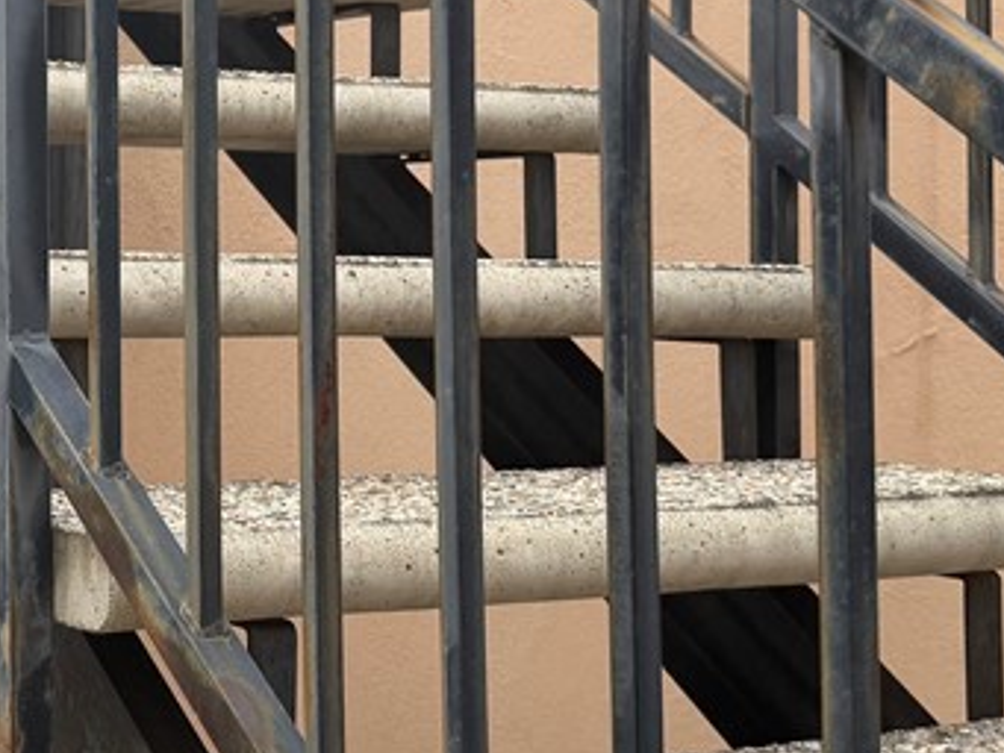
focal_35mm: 72
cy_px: 247
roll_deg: -0.7
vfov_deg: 20.4
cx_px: -9
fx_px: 2089
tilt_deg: +1.4
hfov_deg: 25.6
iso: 100
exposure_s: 1/229
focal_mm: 6.76
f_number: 1.78
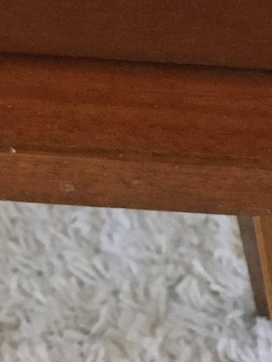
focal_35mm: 136
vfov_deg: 12.2
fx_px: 1425
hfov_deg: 10.5
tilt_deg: -23.7
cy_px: -450
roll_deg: -1.2
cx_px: -151
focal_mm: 4.15
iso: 200
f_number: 2.2
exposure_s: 1/17
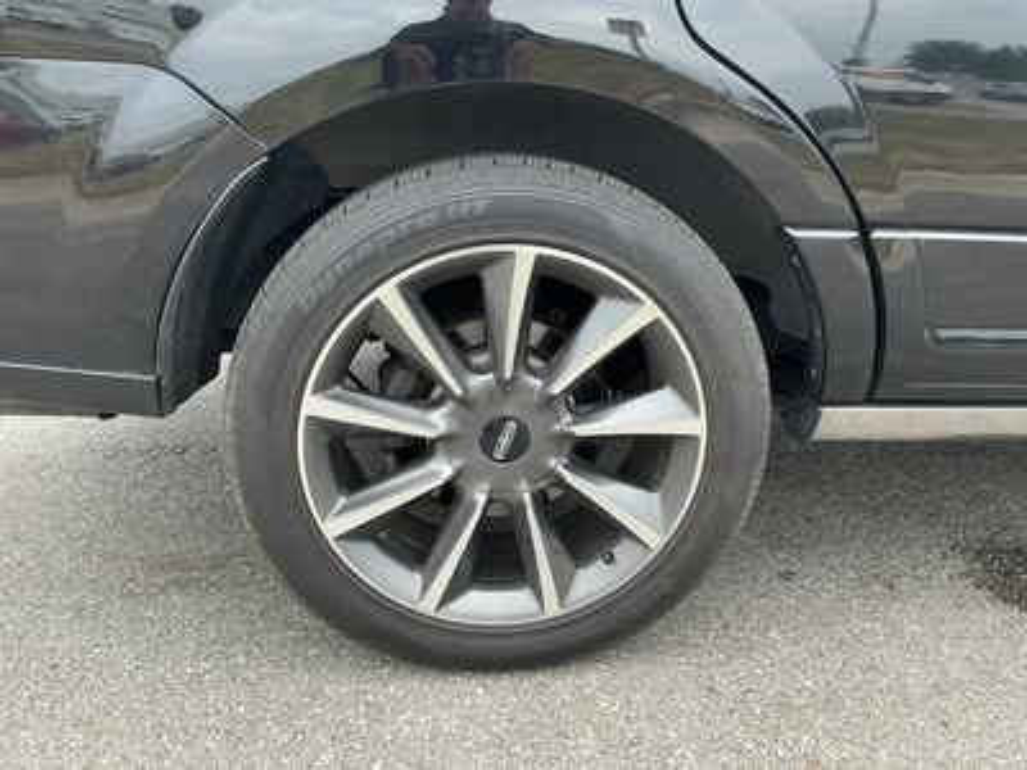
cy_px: 385
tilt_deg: -15.5
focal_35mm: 28
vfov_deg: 49.7
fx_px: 831
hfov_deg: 63.4
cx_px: 514
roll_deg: -2.9
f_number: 1.8
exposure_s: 1/208
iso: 20
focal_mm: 3
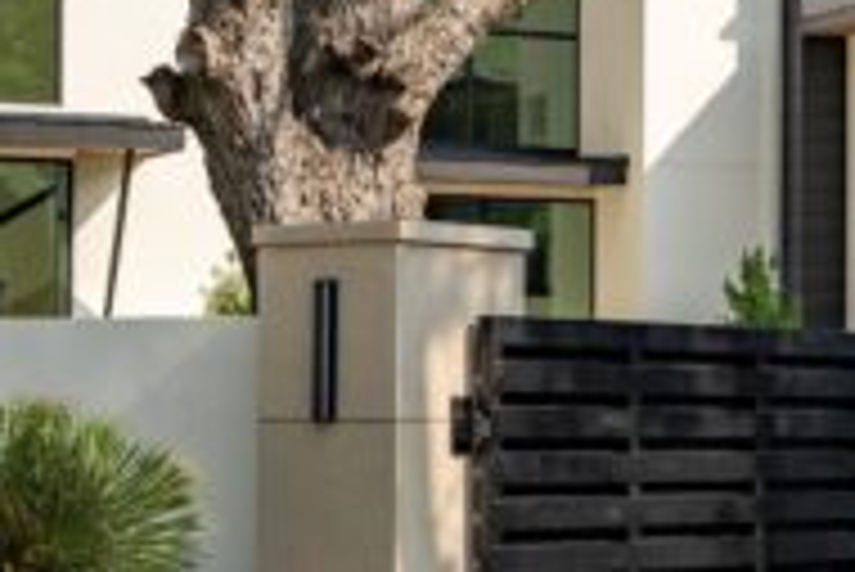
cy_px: 329
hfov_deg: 14.1
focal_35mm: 141
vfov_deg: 9.8
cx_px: 1026
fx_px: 3349
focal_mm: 44.6
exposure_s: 1/1000
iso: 100
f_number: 7.1
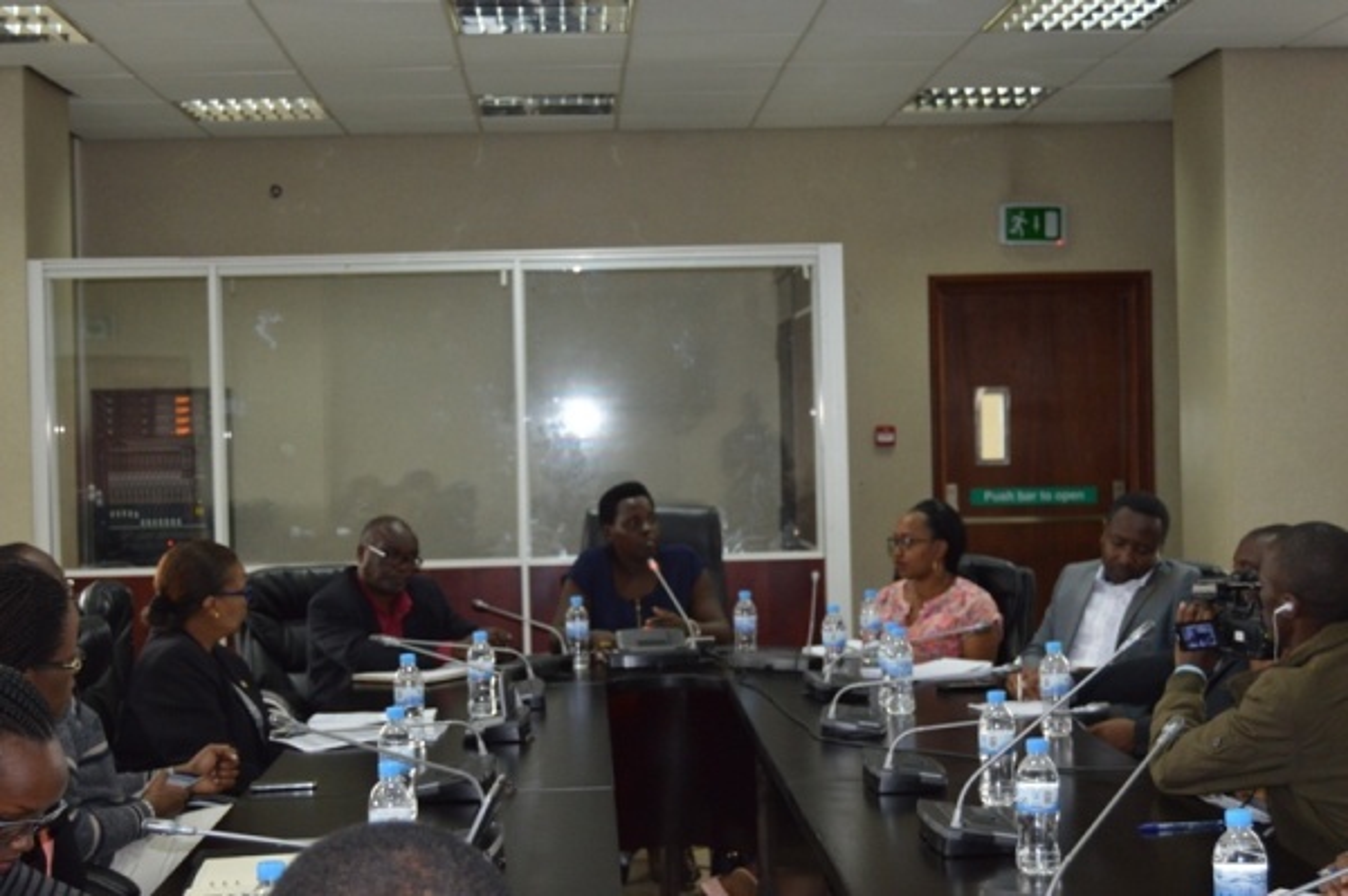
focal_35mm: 52
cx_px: 674
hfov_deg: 37.9
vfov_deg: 25.7
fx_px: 1964
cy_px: 448
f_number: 4.5
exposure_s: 1/60
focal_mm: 35
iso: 1000
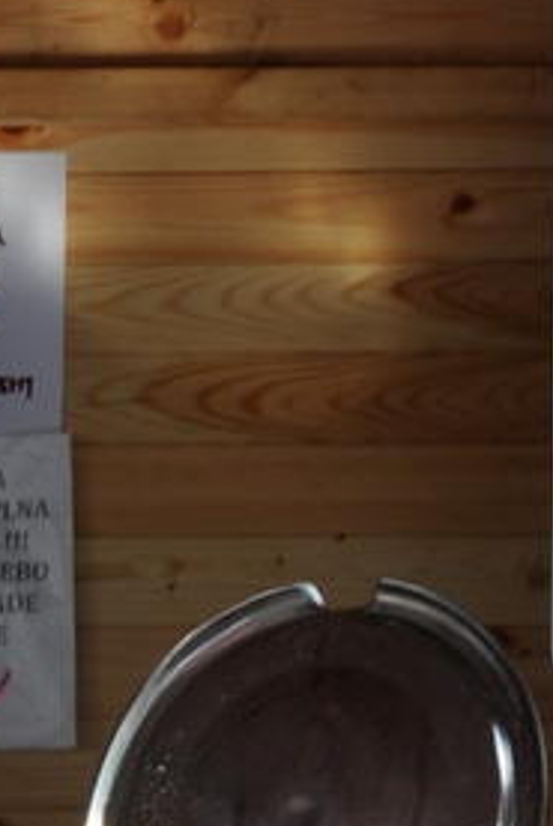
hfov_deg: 12.1
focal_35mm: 113
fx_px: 2594
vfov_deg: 17.8
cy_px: 745
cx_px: 471
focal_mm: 26
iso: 220
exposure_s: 1/125
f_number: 5.6
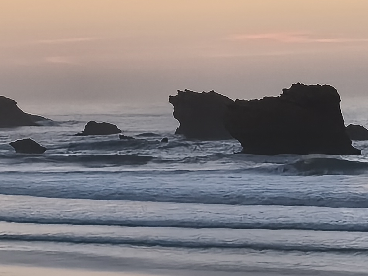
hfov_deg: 8.9
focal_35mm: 221
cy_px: 77
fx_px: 2349
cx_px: 409
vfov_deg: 6.7
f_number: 1.7
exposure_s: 1/50
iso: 1000
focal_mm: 6.06
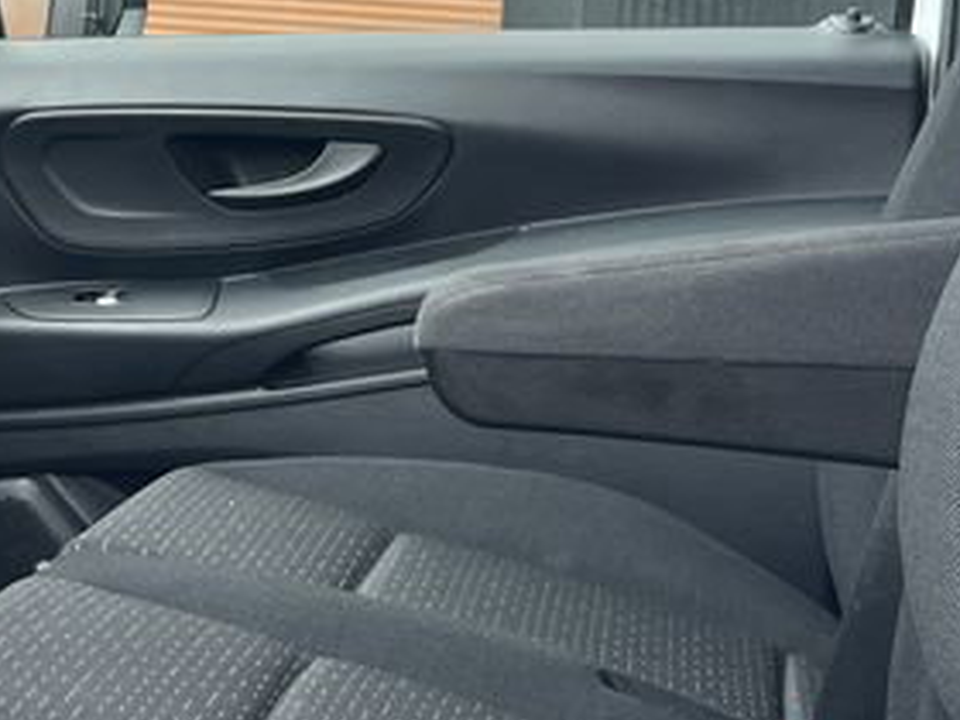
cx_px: 10
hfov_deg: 20.0
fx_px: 2635
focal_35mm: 95
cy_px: -75
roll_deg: -4.9
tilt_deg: +3.4
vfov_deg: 15.2
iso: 50
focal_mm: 5.1
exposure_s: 1/204
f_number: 1.6
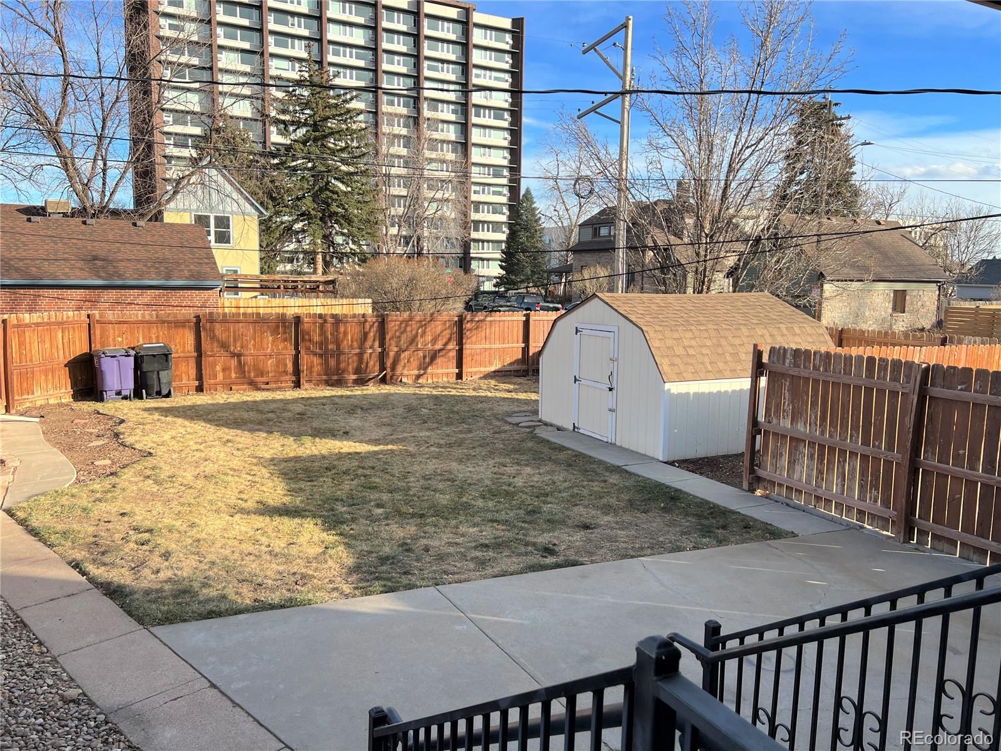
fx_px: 752
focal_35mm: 26
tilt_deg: -7.0
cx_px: 500
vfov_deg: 53.1
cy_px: 376
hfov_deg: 67.3
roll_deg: -0.8
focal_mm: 5.7
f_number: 1.5
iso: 50
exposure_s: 1/763
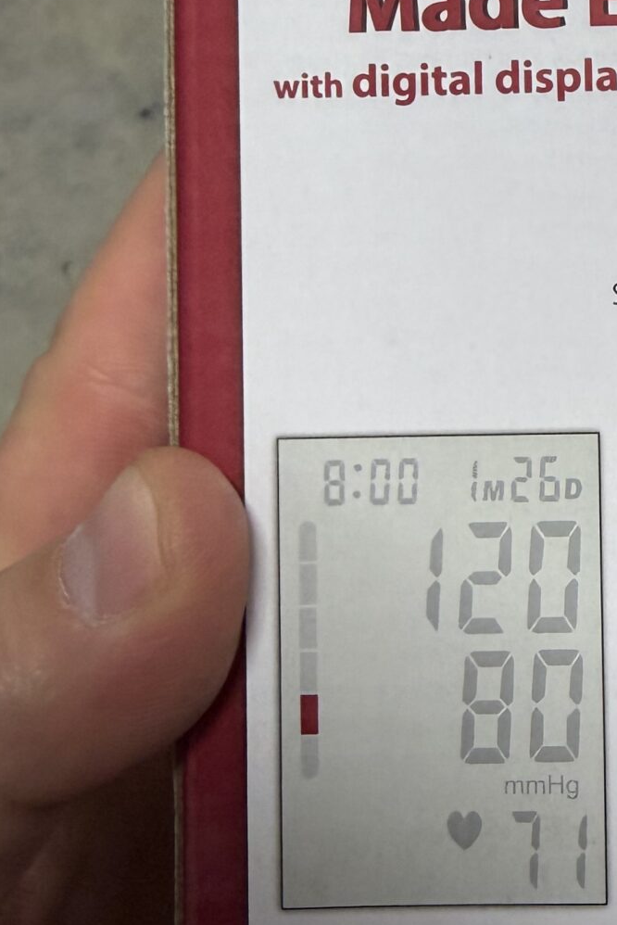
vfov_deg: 31.4
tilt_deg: -60.2
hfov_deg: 19.7
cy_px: 431
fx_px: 1644
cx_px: 782
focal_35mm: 64
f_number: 2.2
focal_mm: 2.22
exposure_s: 1/60
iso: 200
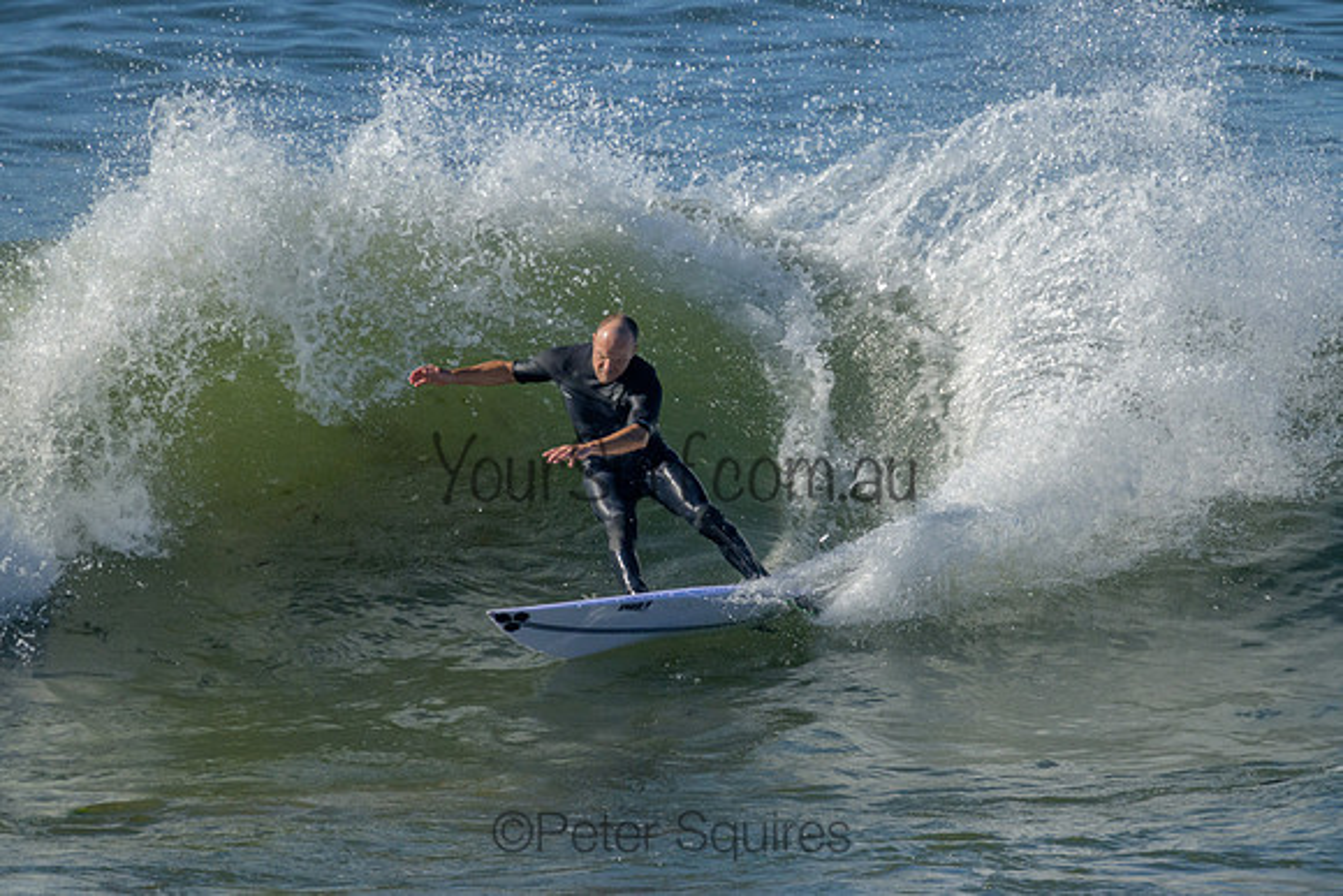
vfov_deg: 1.3
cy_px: 418
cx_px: 863
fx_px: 38492
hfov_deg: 2.0
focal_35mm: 1032
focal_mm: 800
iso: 900
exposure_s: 1/2000
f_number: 11
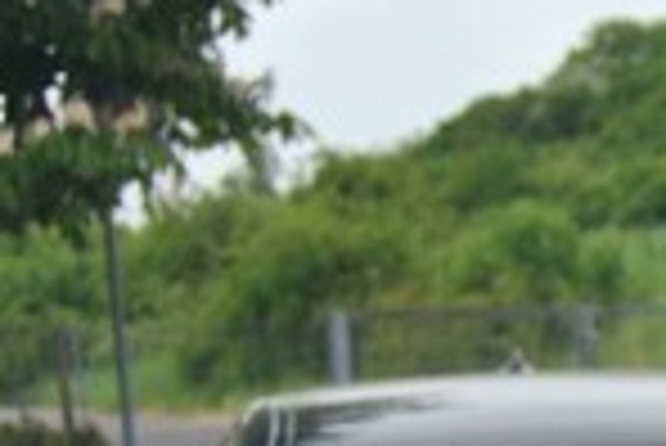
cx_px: 1764
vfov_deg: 7.6
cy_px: 714
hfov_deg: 9.8
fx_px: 3278
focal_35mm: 177
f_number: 4
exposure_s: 1/60
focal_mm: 22
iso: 200
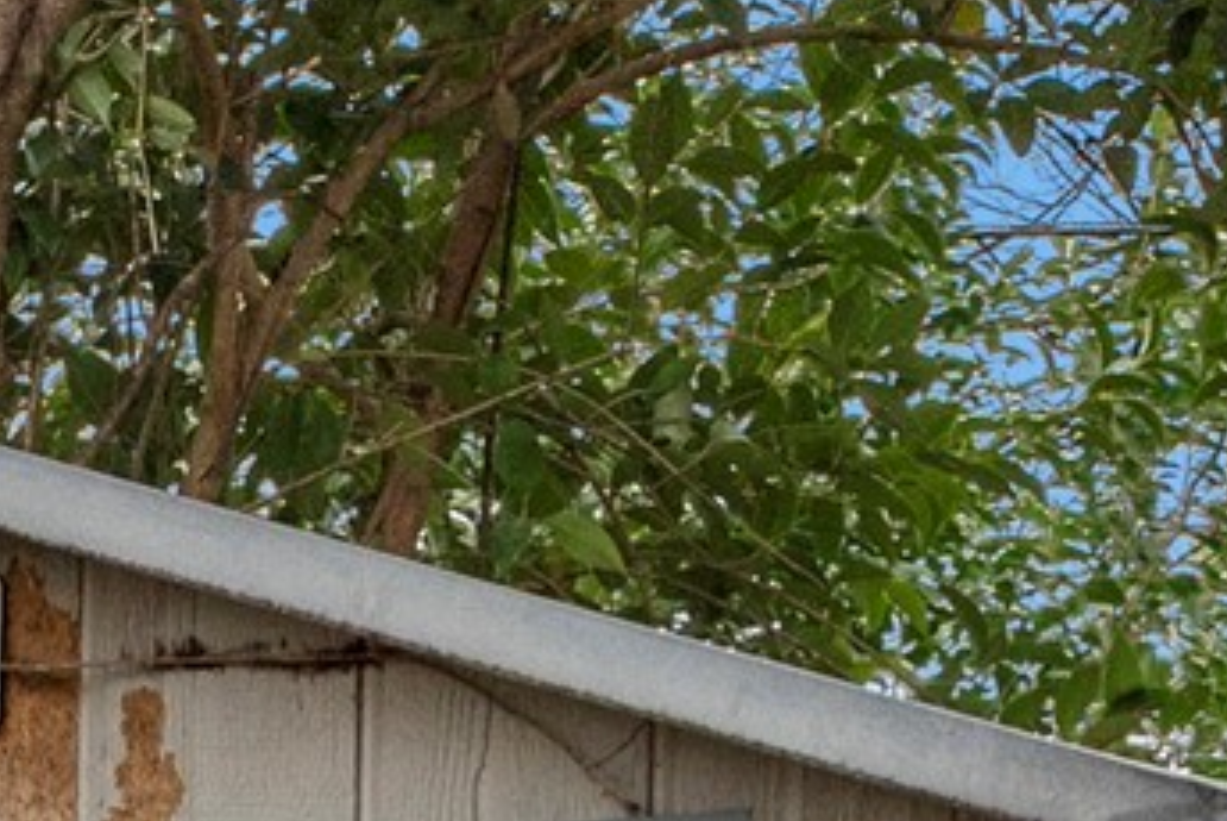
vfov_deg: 5.8
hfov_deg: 9.1
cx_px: 478
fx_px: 7743
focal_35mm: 227
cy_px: 2152
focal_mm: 24
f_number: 9
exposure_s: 1/160
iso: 320
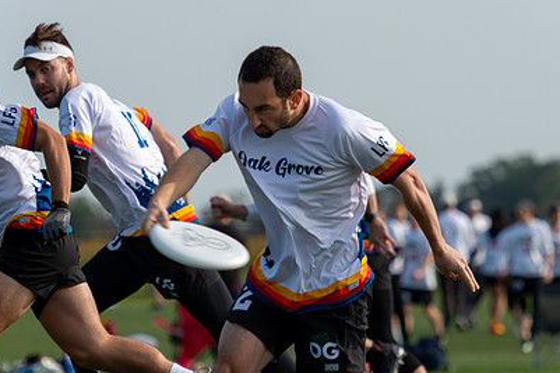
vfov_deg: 3.6
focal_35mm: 380
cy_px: 208
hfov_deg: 5.4
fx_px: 5908
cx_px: 291
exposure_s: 1/1250
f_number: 5.6
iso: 250
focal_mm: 250
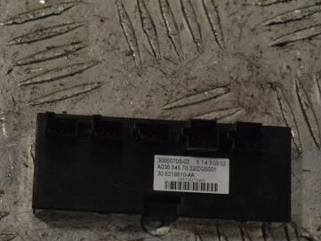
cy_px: 137
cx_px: 96
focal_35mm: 132
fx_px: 1223
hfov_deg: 14.9
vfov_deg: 11.3
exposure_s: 1/500
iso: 3200
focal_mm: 55
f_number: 11
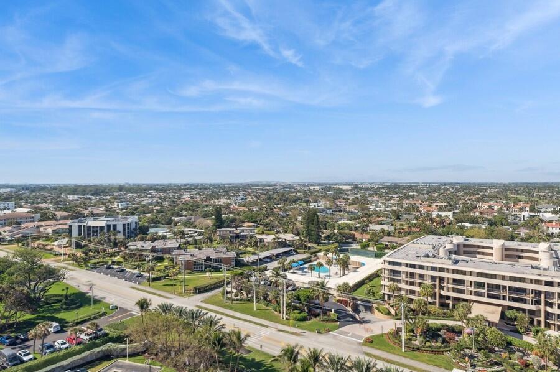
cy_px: 186
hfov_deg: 73.8
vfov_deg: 53.0
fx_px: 373
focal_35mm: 24
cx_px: 280
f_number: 11
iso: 100
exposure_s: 1/320
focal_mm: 24
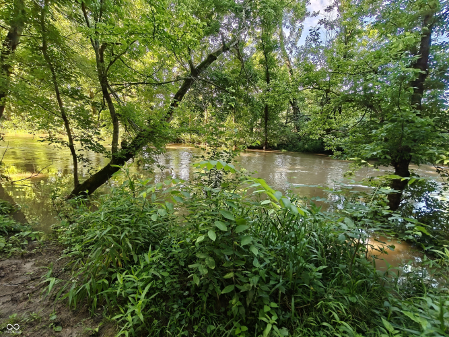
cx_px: 224
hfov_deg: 98.2
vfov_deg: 81.7
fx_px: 195
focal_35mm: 15
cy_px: 168
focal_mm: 2.3
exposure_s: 1/187
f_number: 2
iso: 1250
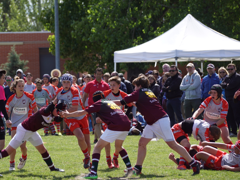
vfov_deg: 4.3
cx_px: 89
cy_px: 90
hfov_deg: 5.8
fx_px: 2372
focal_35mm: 342
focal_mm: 180
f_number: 5.6
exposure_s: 1/400
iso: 100
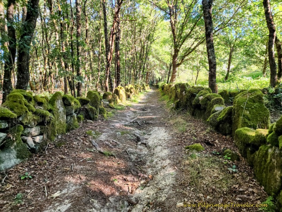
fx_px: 187
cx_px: 141
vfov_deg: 58.9
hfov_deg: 73.9
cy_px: 106
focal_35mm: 23
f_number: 1.8
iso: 200
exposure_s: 1/180
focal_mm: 6.4
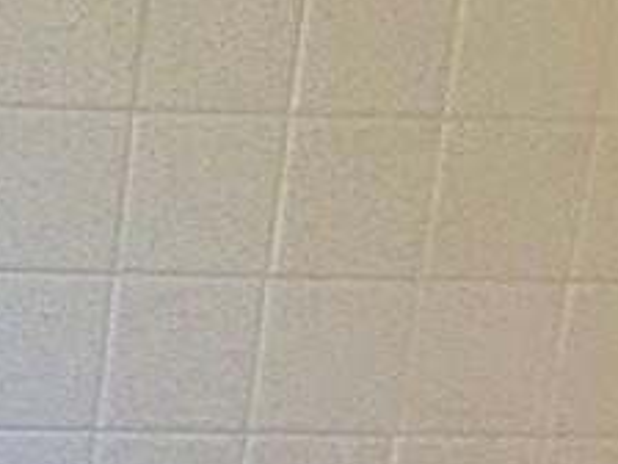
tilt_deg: -10.9
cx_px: -684
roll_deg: -1.7
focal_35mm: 100
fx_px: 1785
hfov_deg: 15.1
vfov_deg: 14.5
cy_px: 486
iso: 320
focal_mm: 2.22
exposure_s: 1/120
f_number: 2.2
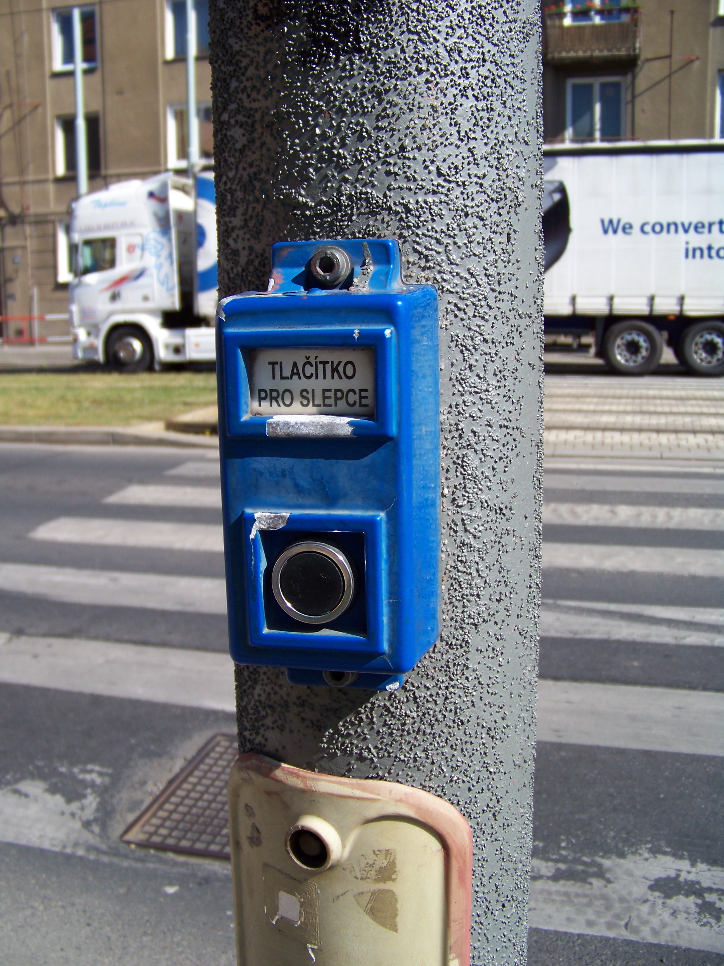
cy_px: 483
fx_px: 1032
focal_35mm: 37
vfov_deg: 50.1
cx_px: 359
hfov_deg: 38.7
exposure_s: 1/800
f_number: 2.8
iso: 64
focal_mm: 5.85
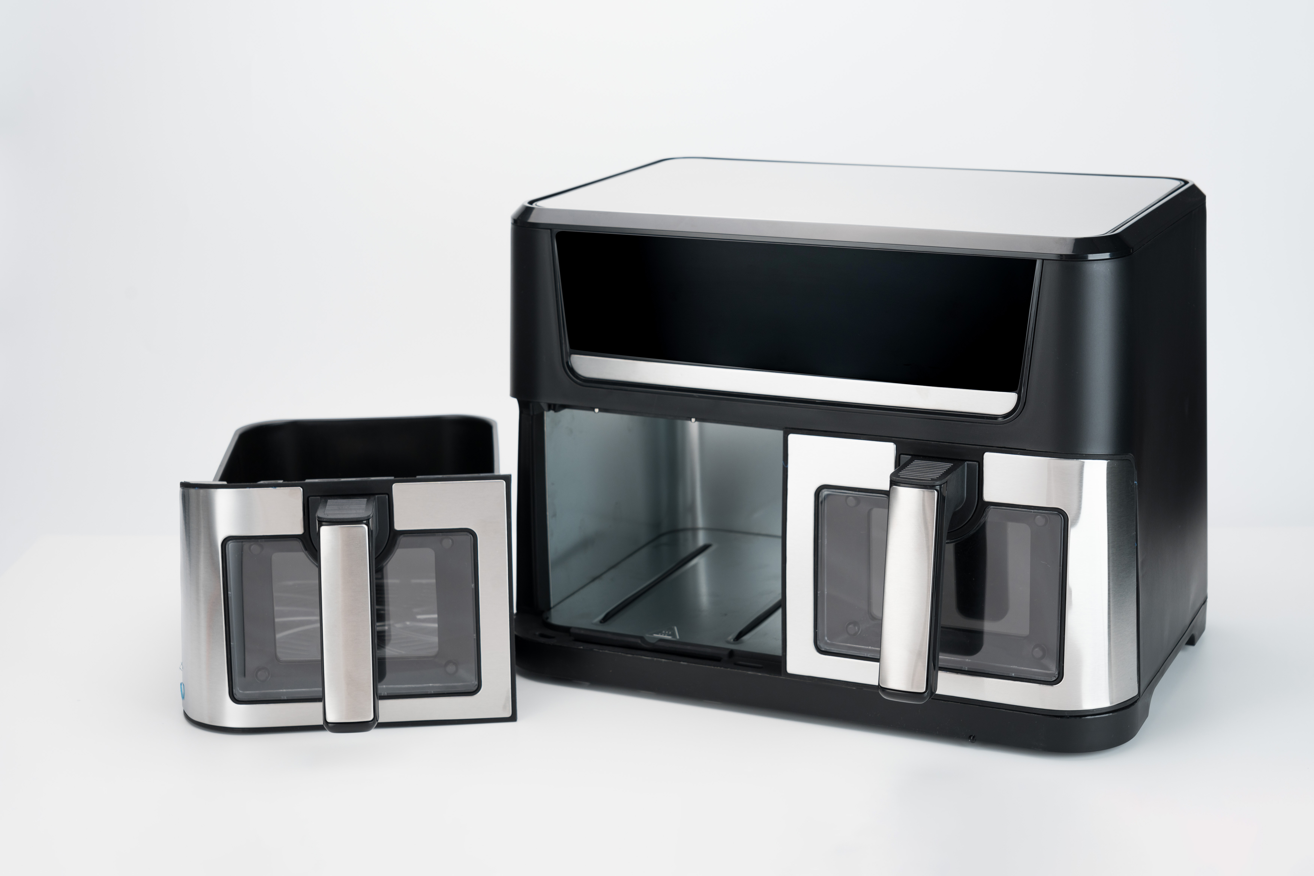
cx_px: 657
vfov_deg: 23.0
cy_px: 438
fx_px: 2153
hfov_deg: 33.9
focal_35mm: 59
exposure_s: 1/50
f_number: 8
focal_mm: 59
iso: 160
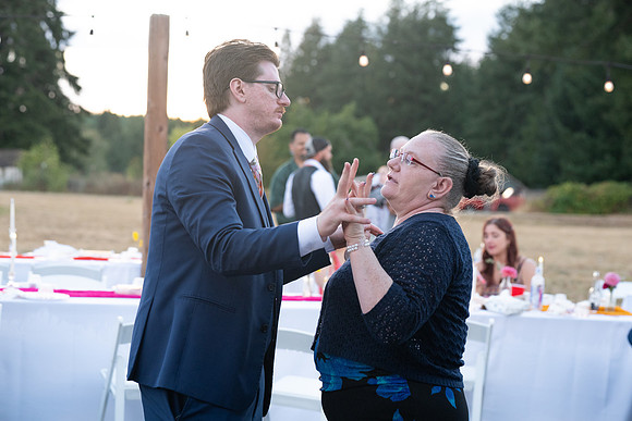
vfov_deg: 18.2
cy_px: 210
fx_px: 1317
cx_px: 316
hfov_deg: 27.0
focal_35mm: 75
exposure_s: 1/500
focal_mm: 75
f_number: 4
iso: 2000
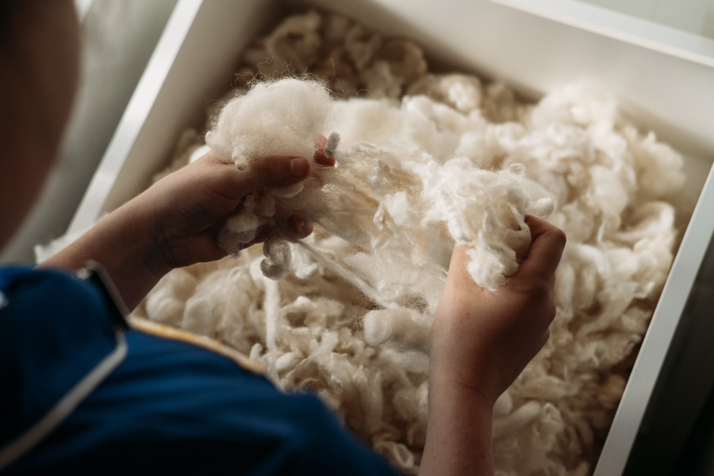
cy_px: 238
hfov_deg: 37.5
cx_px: 357
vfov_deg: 25.5
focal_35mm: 53
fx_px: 1051
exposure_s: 1/500
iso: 640
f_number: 4
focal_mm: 35
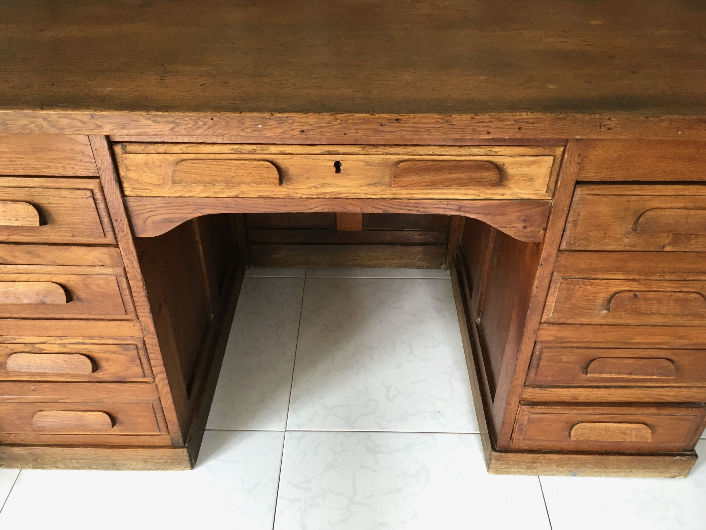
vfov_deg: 48.2
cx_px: 353
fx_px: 591
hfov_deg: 61.7
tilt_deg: -40.6
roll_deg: -0.9
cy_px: 265
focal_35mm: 29
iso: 100
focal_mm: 4.15
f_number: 2.2
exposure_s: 1/33
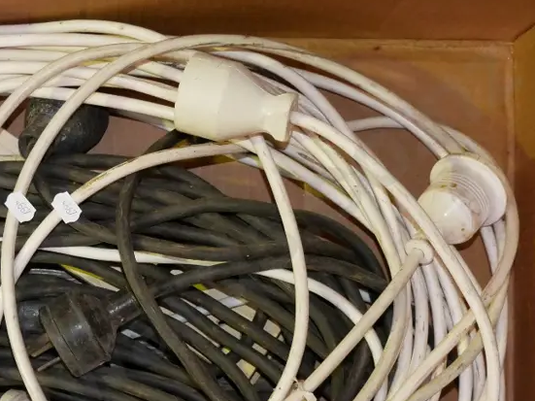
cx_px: 112
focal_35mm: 93
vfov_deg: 15.7
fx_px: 1437
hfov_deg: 20.9
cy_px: 361
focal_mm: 25
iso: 3200
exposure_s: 1/80
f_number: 4.5
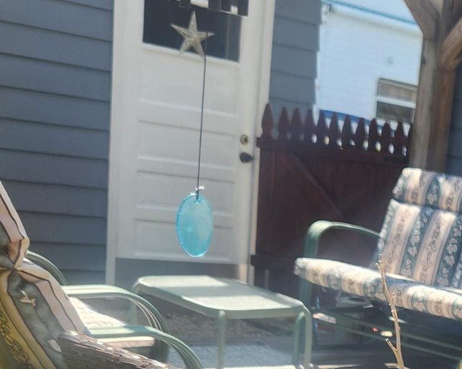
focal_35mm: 80
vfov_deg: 18.0
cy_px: 469
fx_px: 1093
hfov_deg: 21.9
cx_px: 573
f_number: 1.8
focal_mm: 5.4
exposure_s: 1/285
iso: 20
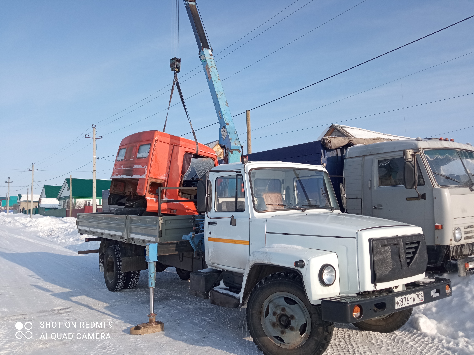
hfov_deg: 65.3
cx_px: 237
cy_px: 178
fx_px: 370
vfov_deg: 51.4
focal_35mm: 27
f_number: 2.2
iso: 111
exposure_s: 1/1235
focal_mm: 3.79
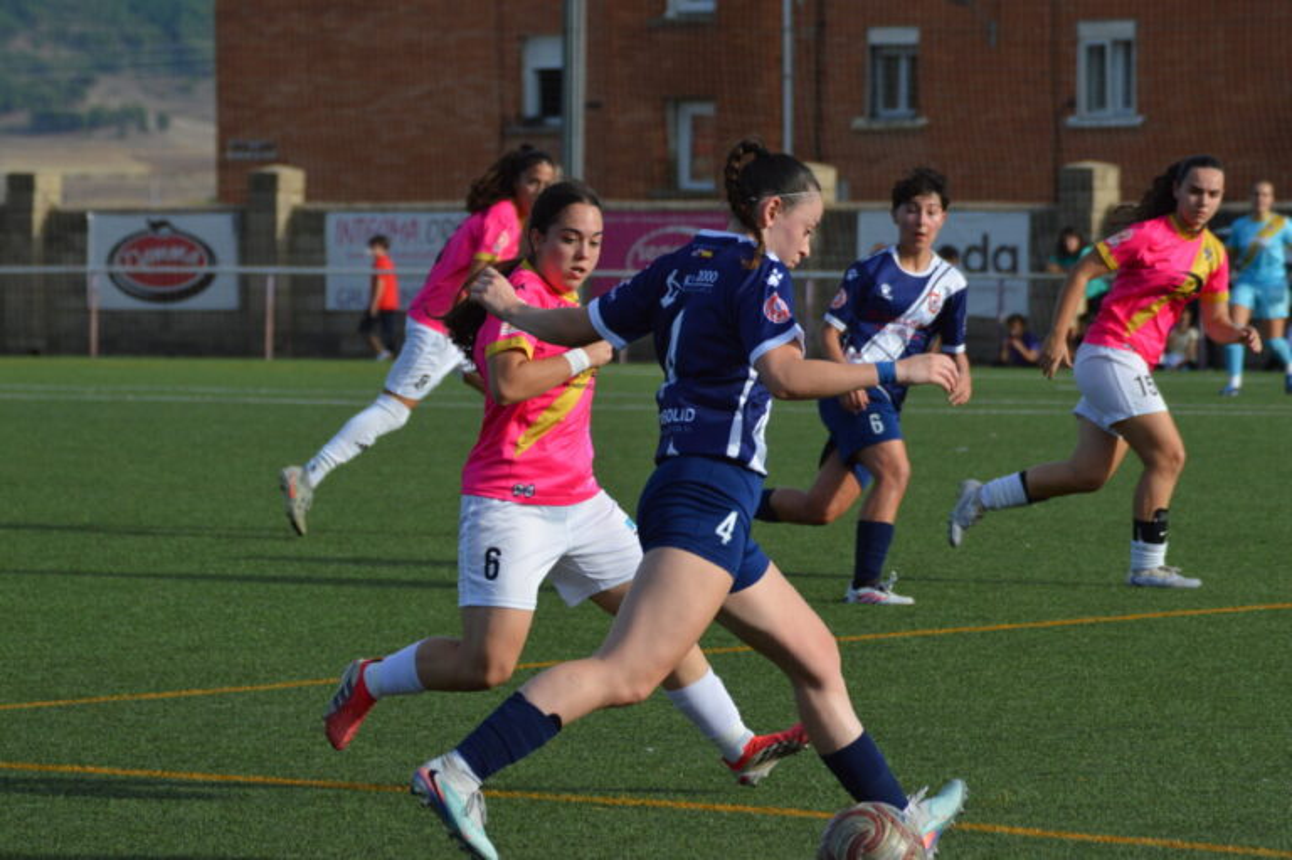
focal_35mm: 210
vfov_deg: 6.5
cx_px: 646
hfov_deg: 9.8
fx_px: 7532
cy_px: 430
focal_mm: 140
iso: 400
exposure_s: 1/1600
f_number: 5.6
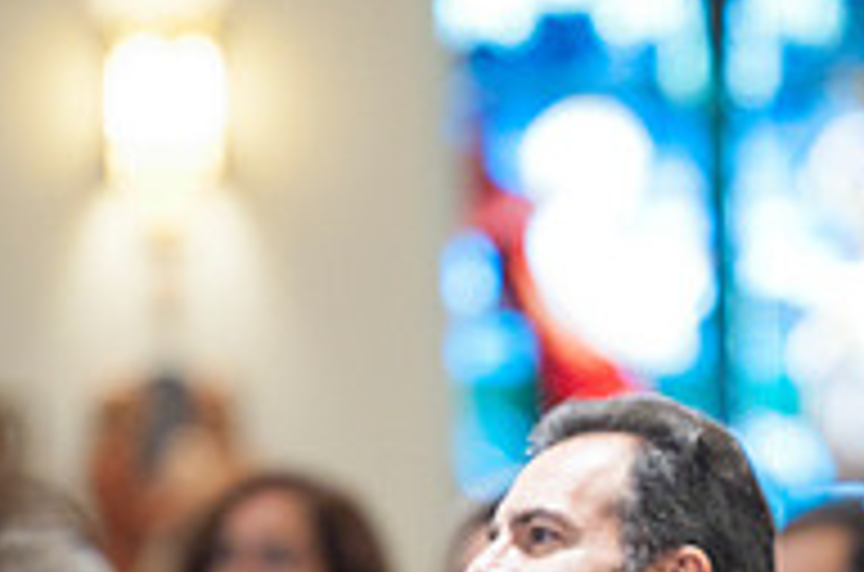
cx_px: 868
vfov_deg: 2.5
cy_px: 770
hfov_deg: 3.8
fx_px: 13048
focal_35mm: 545
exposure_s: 1/125
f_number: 2.8
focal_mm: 180
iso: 3600
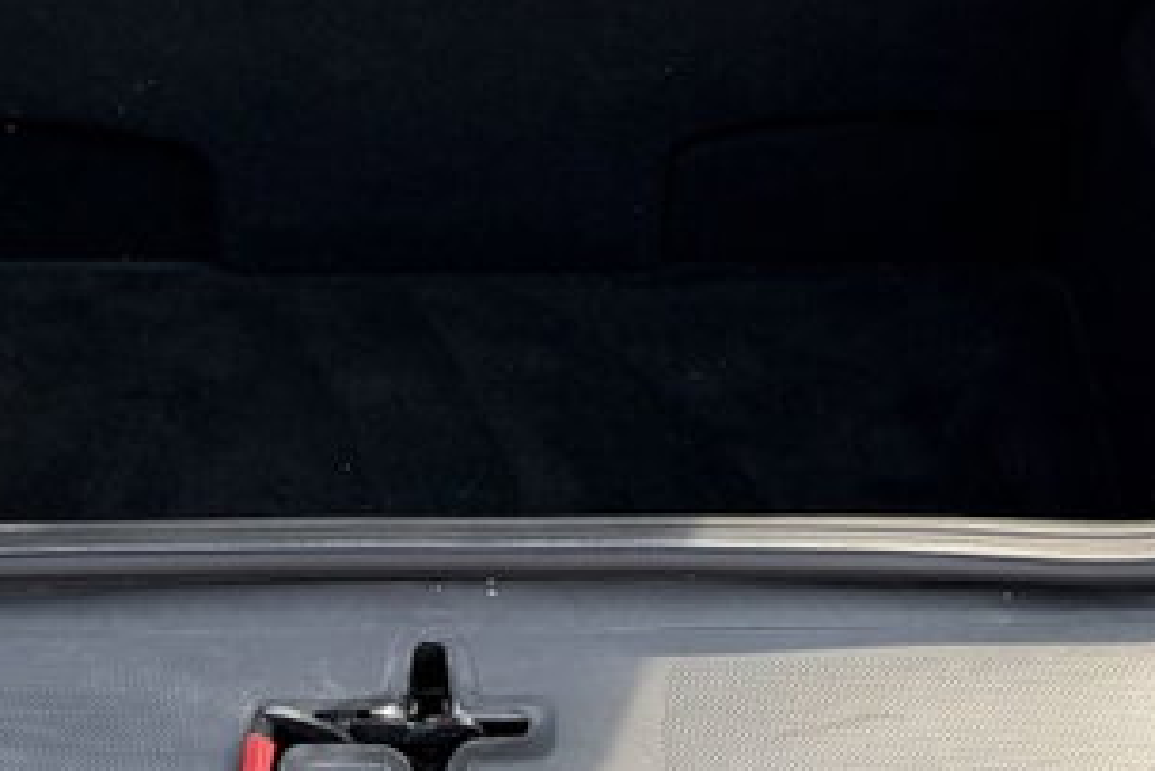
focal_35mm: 84
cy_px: -498
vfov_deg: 14.7
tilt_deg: -38.1
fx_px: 2696
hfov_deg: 24.1
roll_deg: +1.7
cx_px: 452
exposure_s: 1/510
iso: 100
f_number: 1.78
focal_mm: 6.76
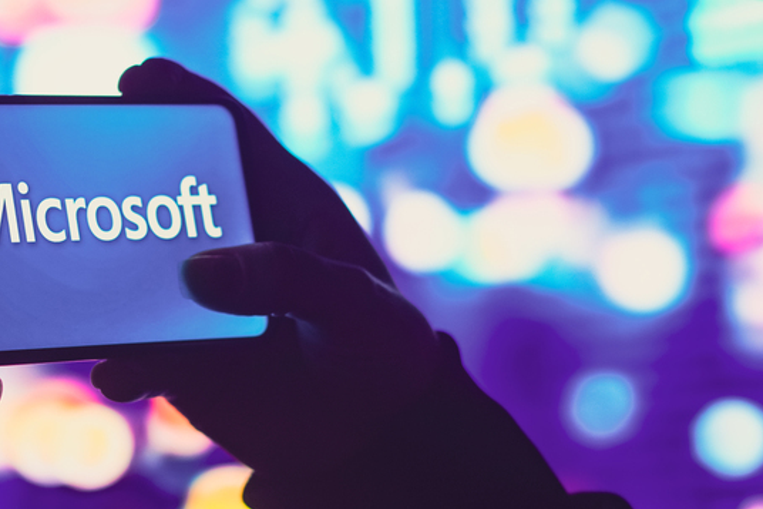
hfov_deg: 14.6
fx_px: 2966
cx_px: 242
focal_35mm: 140
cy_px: 156
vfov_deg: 9.8
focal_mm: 50
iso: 160
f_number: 2.8
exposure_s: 1/40
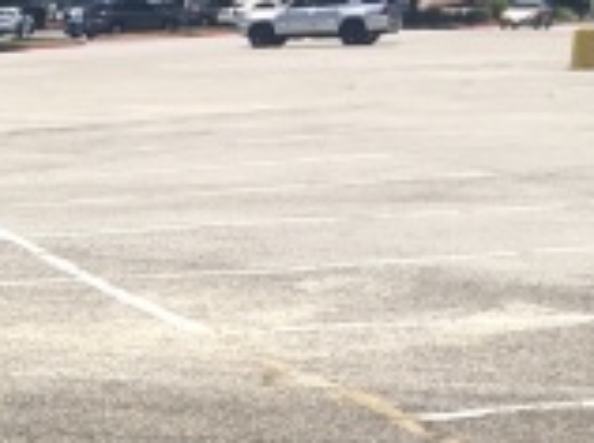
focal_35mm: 147
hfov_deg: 11.6
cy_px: 721
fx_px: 2519
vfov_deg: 9.7
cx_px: -714
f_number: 2.2
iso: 25
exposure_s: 1/1304
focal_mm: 4.15
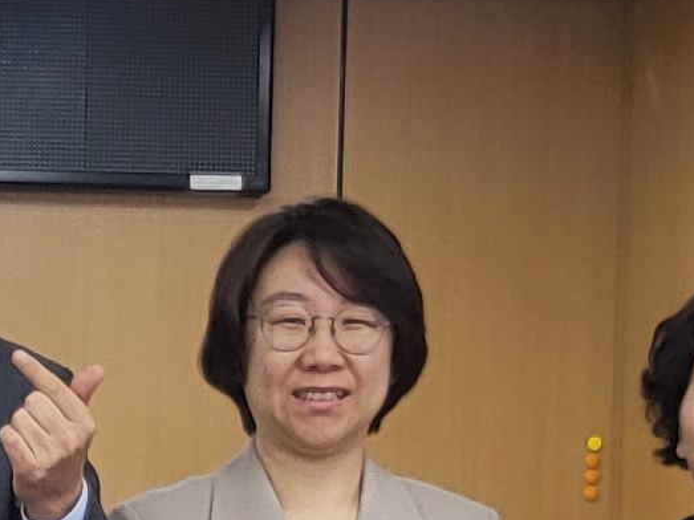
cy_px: 1080
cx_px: -321
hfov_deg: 9.7
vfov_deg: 7.2
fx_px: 3989
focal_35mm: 199
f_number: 1.8
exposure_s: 1/120
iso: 64
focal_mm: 4.25
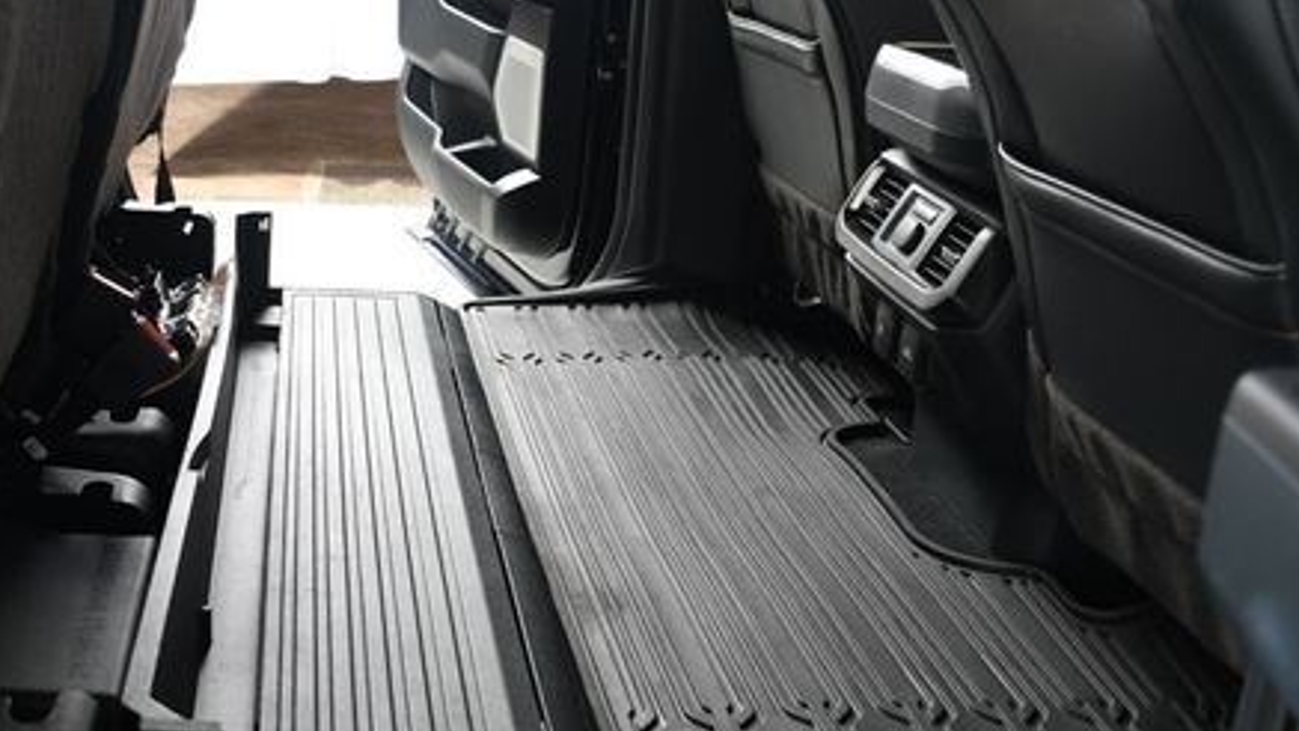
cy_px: 416
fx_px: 1585
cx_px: 416
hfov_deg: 43.8
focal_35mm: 46
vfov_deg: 26.0
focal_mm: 20
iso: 100
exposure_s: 1/160
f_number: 3.5
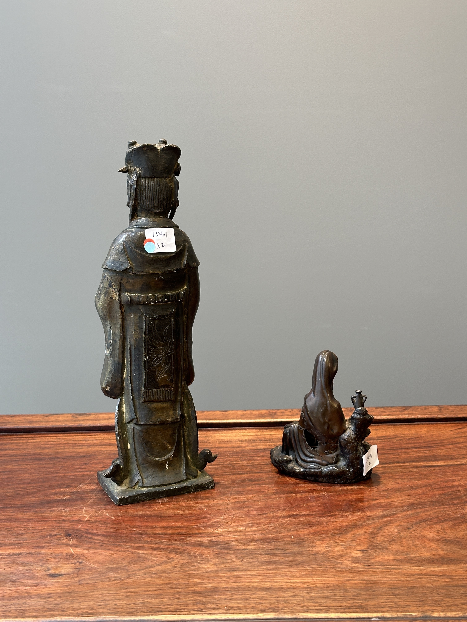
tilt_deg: -9.3
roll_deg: +1.4
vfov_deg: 39.7
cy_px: 311
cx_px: 234
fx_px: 863
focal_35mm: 48
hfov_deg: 30.3
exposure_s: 1/50
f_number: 1.78
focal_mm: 6.86
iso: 100
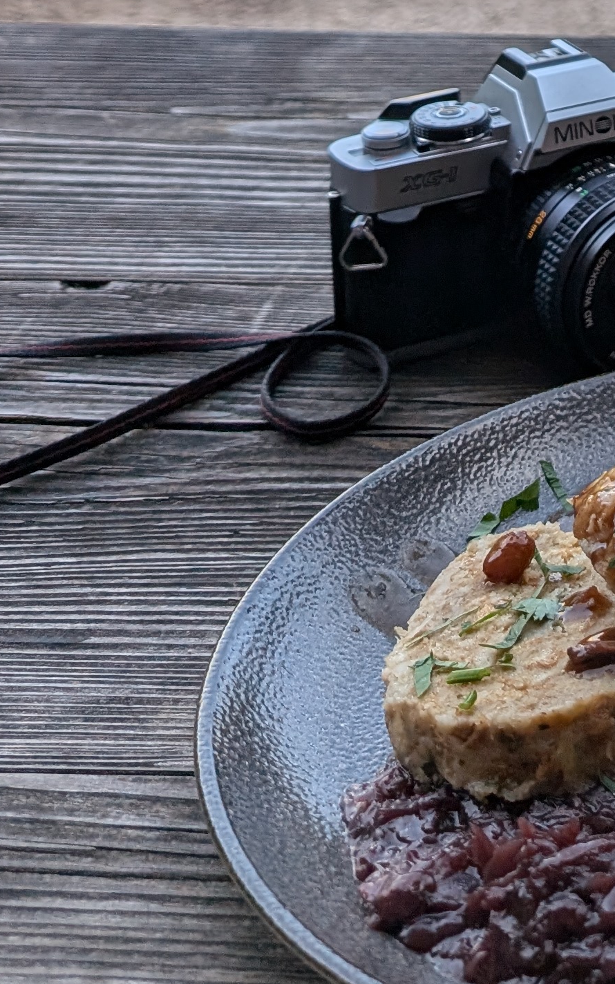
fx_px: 1958
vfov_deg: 25.8
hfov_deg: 16.0
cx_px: 987
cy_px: -142
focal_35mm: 73
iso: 17
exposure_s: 1/215
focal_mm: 6.9
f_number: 1.68
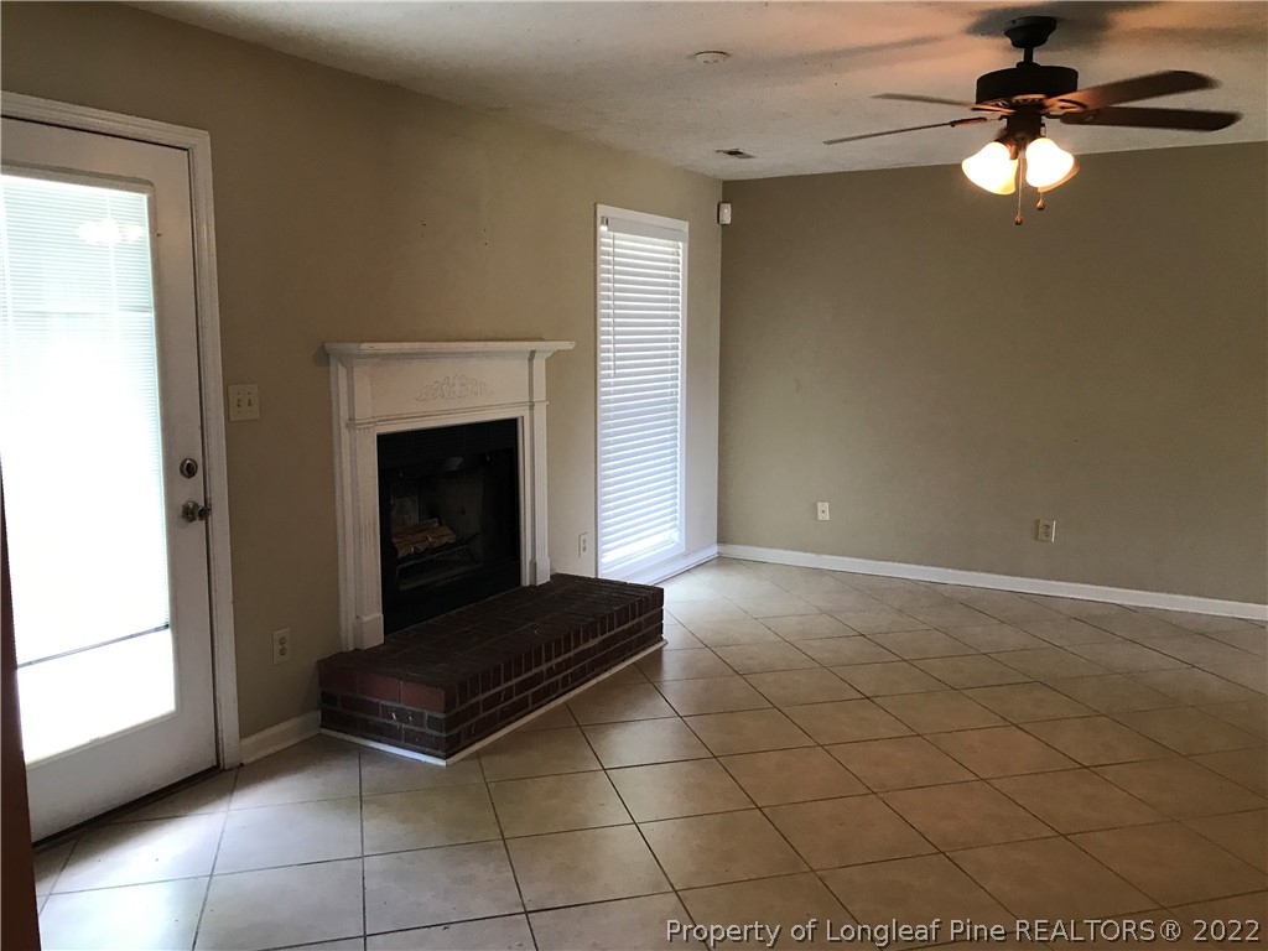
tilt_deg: -7.9
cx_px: 634
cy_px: 476
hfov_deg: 63.4
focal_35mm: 28
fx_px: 1026
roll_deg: +1.3
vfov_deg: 49.7
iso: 40
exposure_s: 1/20
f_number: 1.8
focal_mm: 3.99
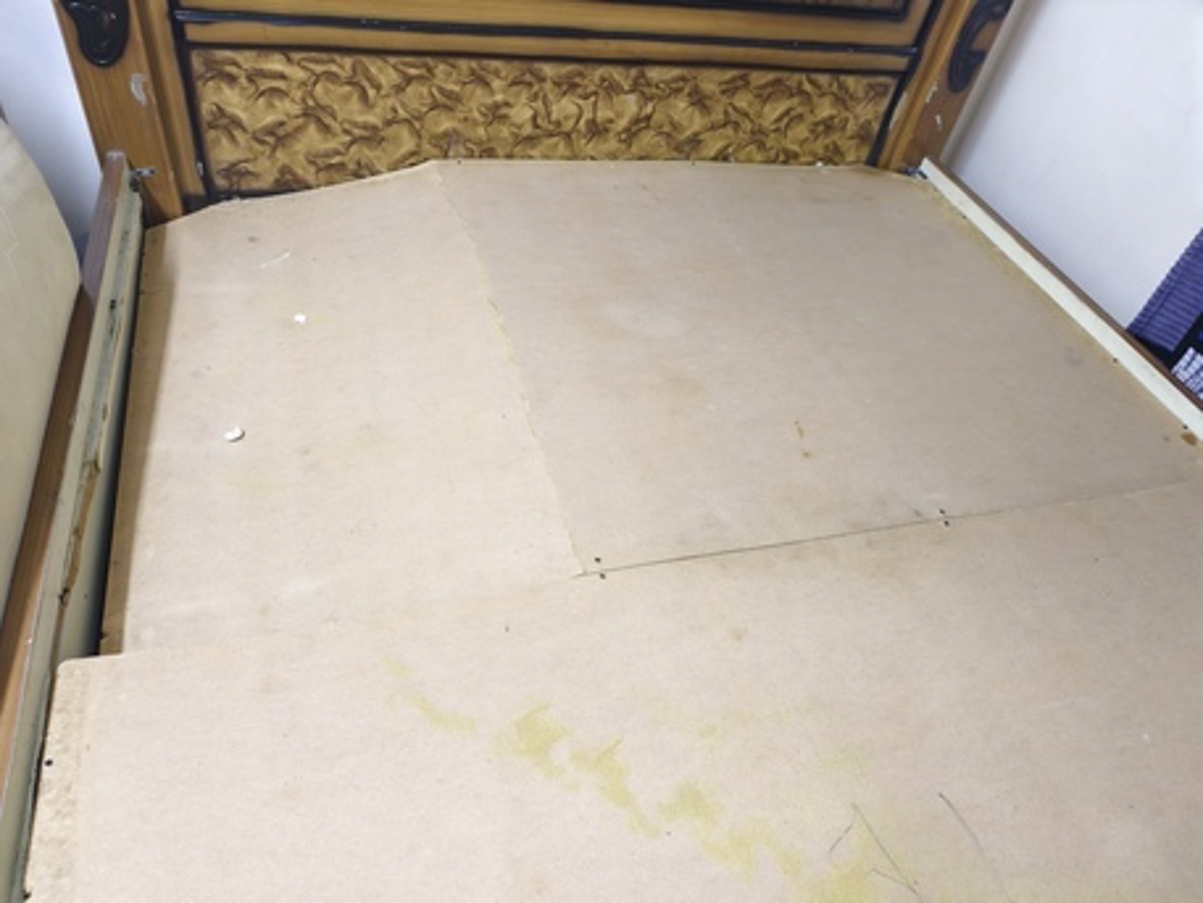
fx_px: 800
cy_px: 452
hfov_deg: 73.9
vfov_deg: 58.9
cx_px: 602
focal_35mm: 23
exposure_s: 1/40
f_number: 1.57
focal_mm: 6.54
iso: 940
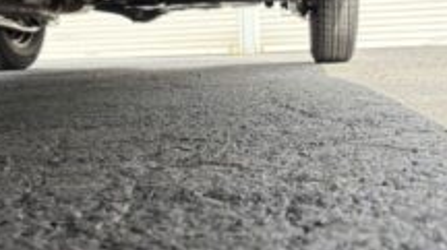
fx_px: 545
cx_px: 151
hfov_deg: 44.0
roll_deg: +2.5
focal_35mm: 46
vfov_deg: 25.6
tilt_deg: -1.1
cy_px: 65
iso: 50
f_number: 1.6
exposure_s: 1/369
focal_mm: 5.96
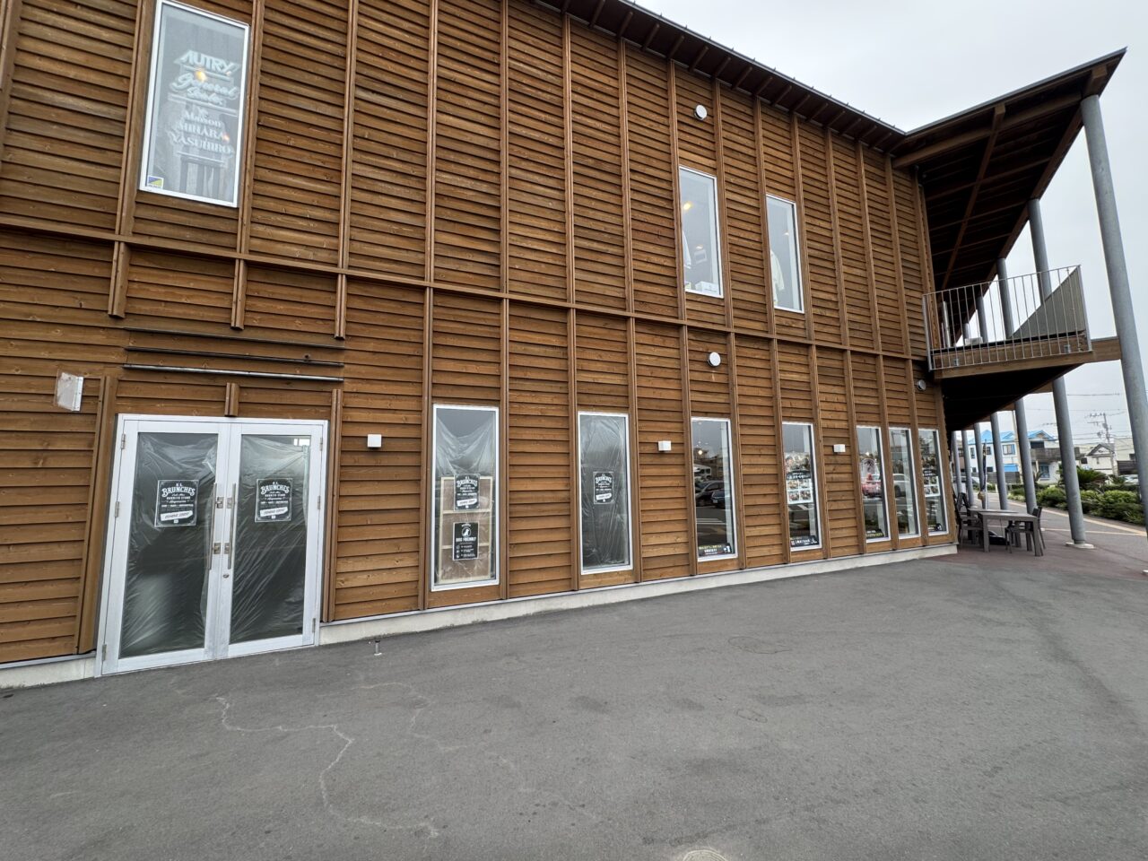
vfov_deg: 85.7
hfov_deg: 102.1
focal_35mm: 14
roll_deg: +1.3
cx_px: 574
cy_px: 430
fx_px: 464
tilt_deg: +8.2
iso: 40
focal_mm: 2.22
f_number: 2.2
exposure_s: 1/428
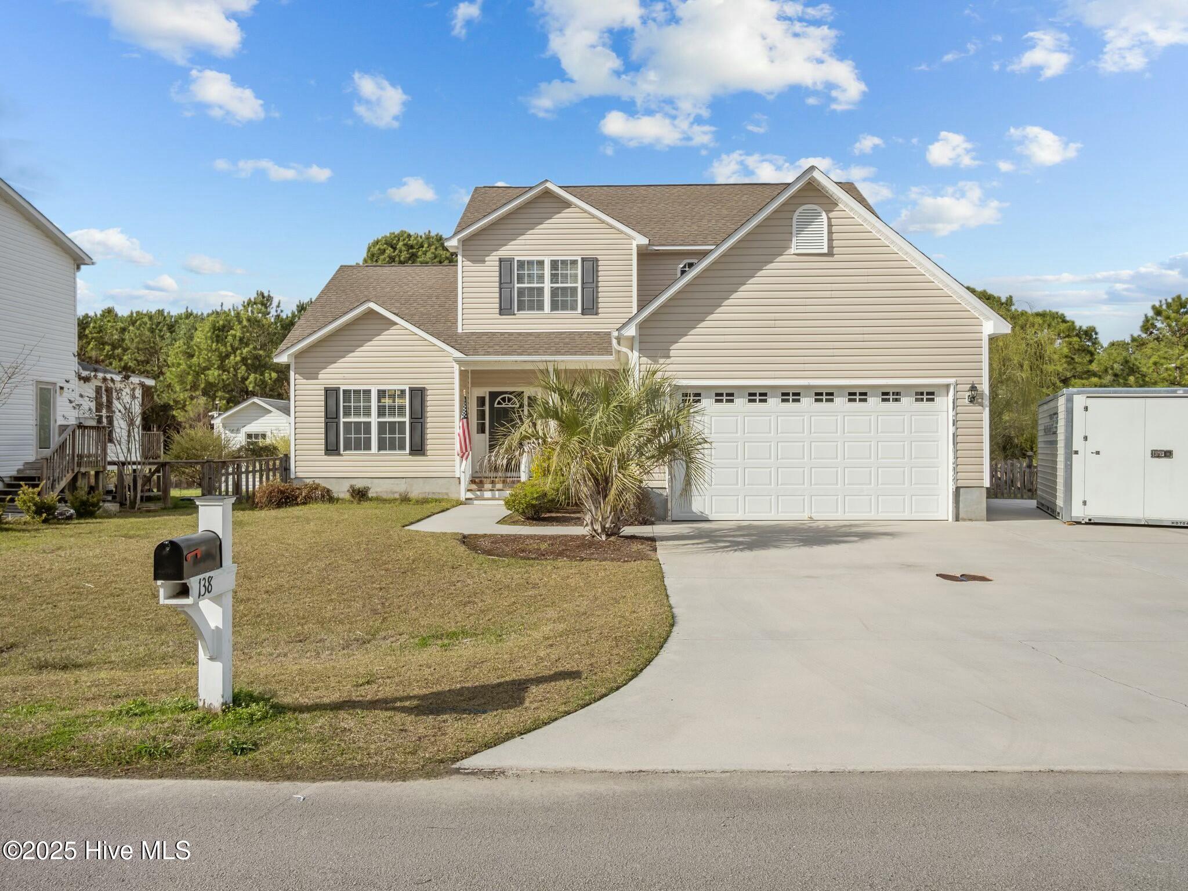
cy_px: 446
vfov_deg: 49.7
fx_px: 961
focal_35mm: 28
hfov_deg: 63.4
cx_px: 594
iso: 200
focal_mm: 14
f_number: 5.6
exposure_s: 1/1000
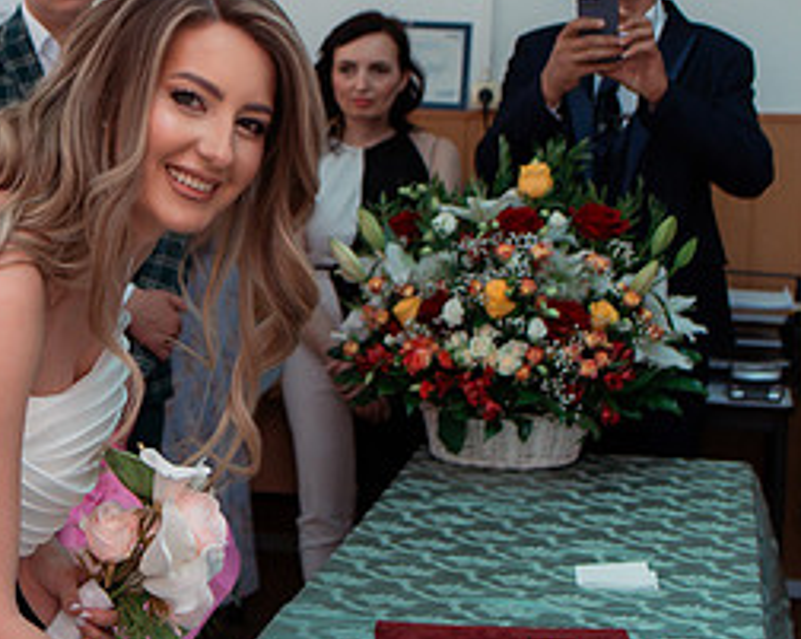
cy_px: 310
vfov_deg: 19.1
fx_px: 1894
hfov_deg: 23.4
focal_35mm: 80
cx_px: 134
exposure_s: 1/320
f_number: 3.2
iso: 800
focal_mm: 35
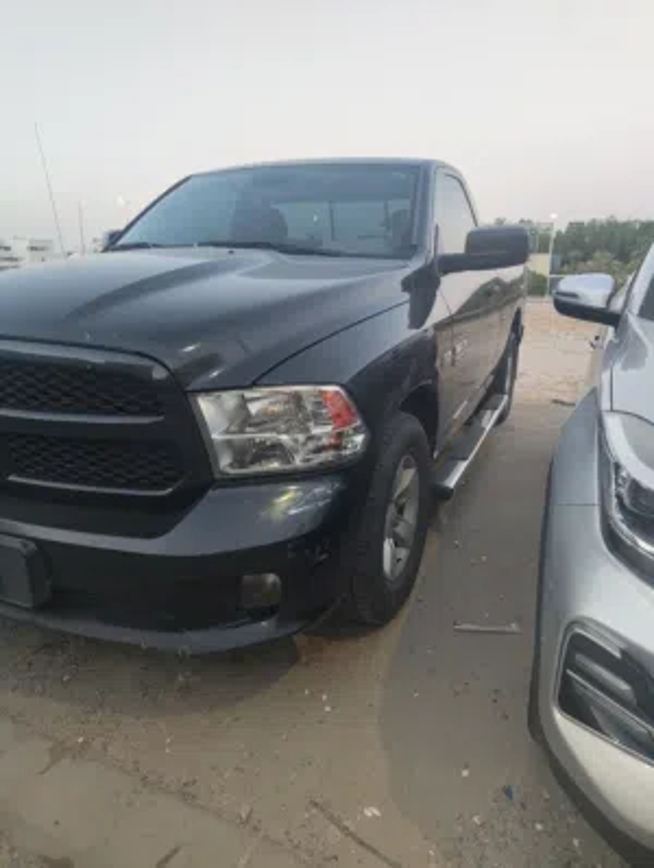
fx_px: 603
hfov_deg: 57.0
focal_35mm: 24
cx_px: 327
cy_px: 434
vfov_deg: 71.5
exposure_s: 1/50
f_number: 1.88
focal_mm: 5.56
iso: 190
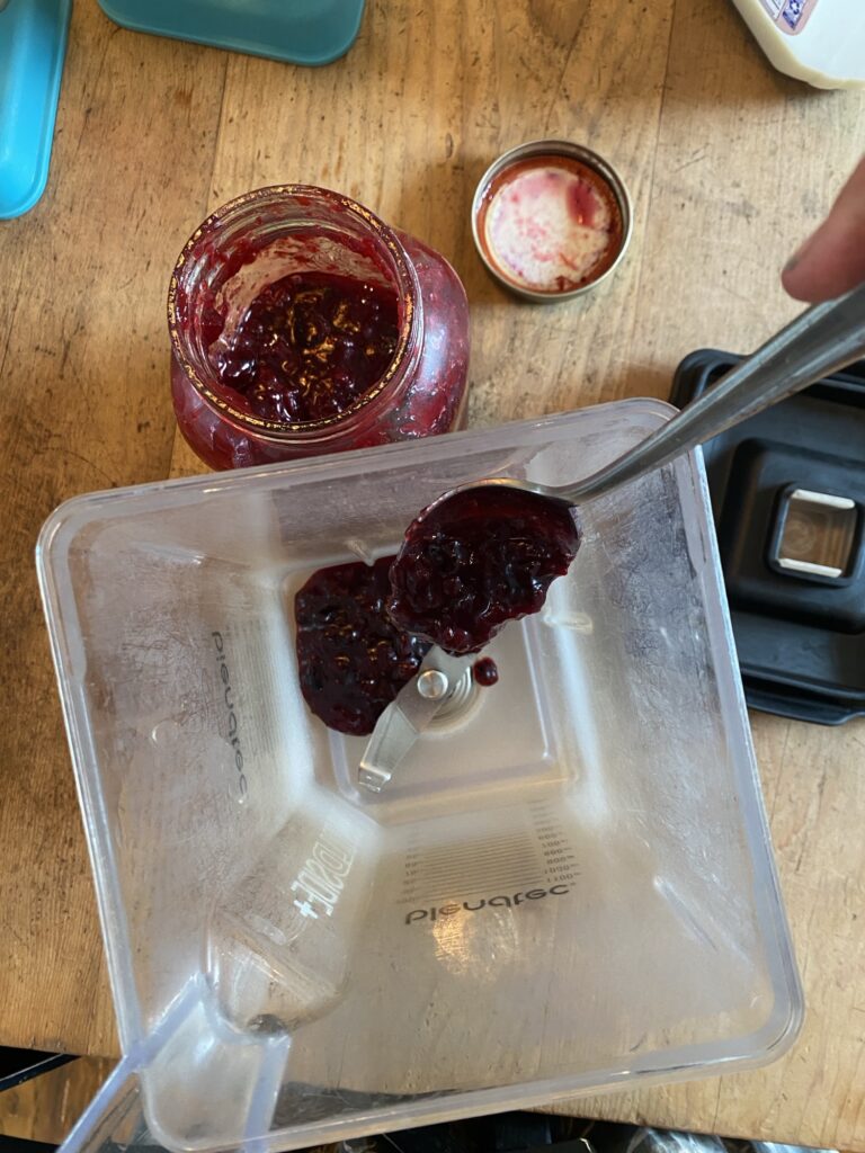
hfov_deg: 53.1
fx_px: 866
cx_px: 432
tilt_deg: -87.6
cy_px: 576
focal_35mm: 26
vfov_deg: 67.3
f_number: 1.8
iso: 250
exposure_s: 1/60
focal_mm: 4.25
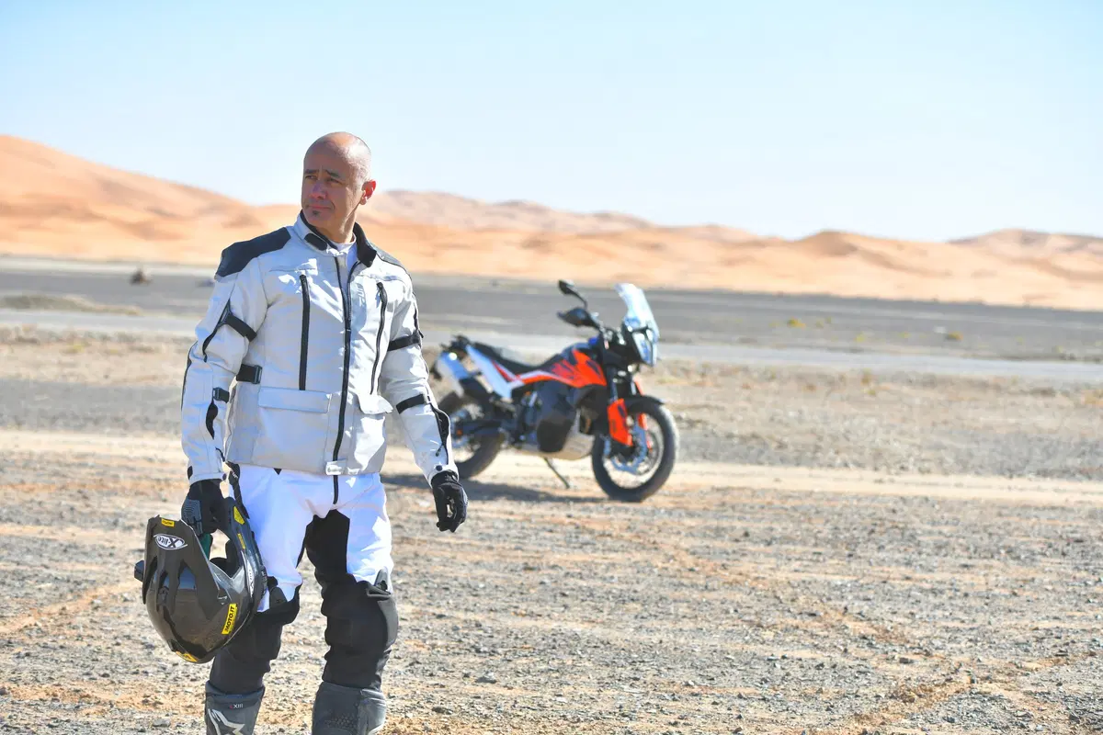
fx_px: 2512
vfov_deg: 16.7
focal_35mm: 82
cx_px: 552
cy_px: 368
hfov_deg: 24.8
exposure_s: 1/3200
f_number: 3.5
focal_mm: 82
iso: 500
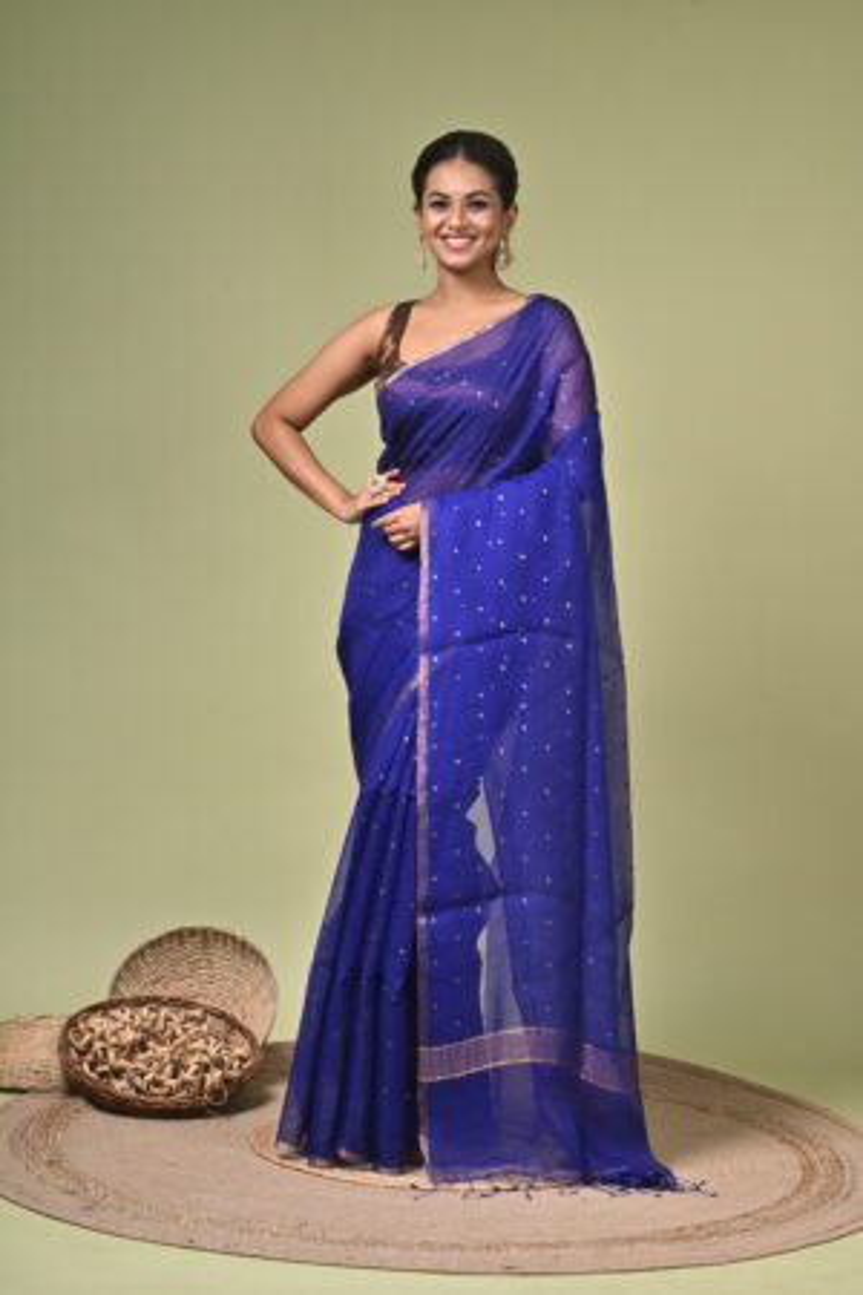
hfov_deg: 16.1
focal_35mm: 85
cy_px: 648
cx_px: 432
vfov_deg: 23.9
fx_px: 3056
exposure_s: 1/160
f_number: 7.1
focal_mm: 85
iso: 400
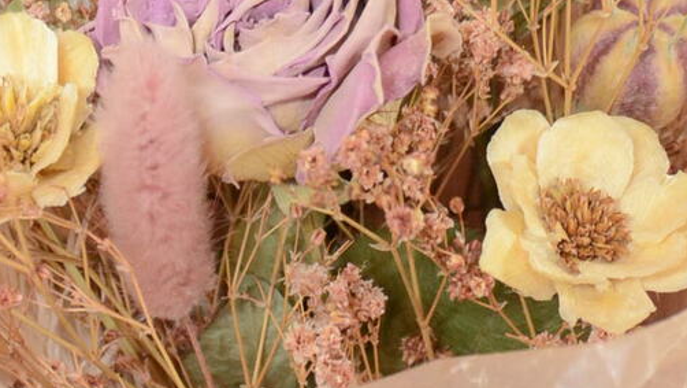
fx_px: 3299
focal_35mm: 181
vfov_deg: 6.7
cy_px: 133
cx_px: 448
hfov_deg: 11.9
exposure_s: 1/30
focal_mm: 32
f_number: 4.2
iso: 1400
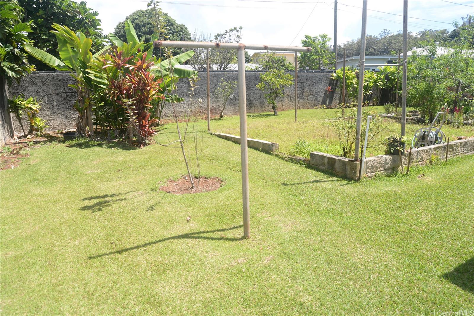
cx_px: 237
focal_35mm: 24
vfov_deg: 53.1
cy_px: 158
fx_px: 316
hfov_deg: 73.7
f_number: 5.6
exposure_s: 1/160
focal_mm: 24
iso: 100
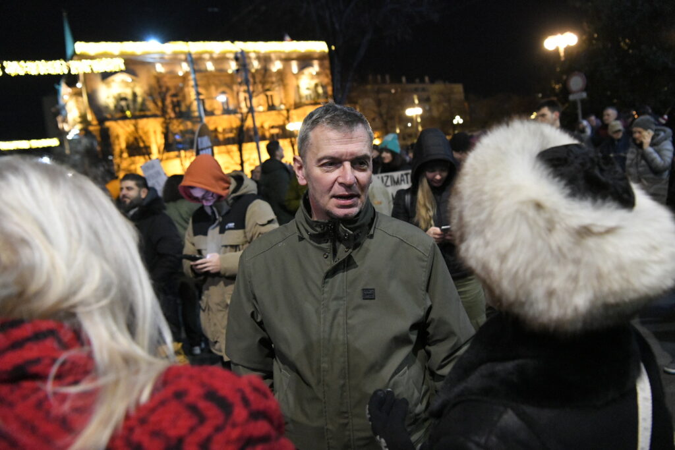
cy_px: 225
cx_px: 338
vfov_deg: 42.3
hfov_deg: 60.3
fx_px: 581
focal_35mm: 31
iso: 10000
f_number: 4
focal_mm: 31
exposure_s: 1/100
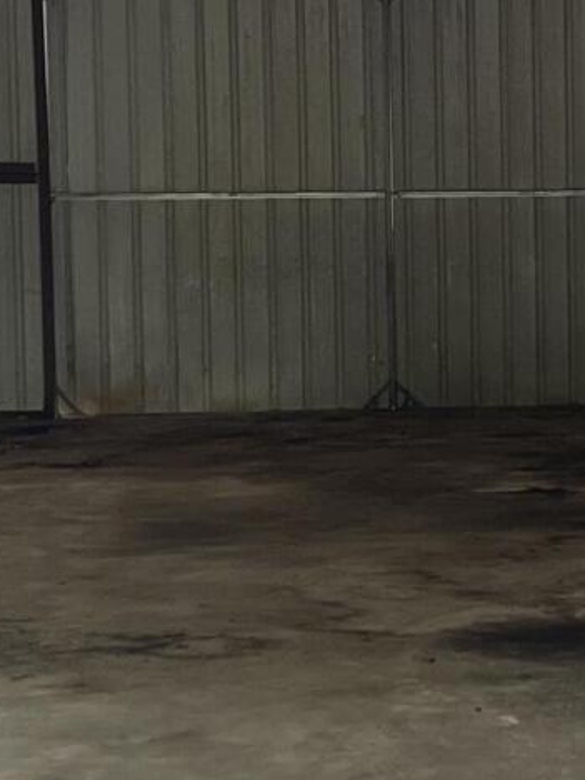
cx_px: 505
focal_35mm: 111
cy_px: 358
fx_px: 2501
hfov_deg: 13.2
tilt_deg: -2.1
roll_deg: +1.1
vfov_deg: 17.7
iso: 125
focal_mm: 5.7
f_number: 1.5
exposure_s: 1/121
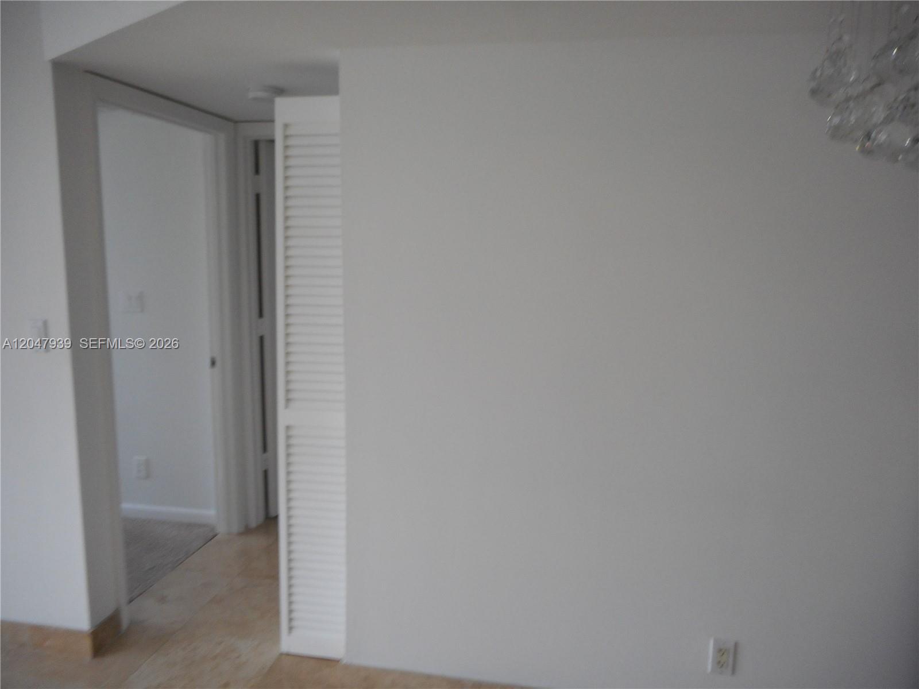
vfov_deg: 54.9
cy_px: 344
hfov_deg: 69.4
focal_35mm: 25
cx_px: 460
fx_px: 664
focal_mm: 4.5
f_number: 3.7
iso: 200
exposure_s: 1/30
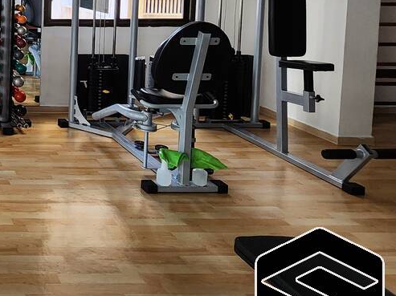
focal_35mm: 38
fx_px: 434
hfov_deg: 35.4
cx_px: -106
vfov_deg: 34.0
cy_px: -6
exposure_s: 1/60
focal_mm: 2.2
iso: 250
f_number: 2.2
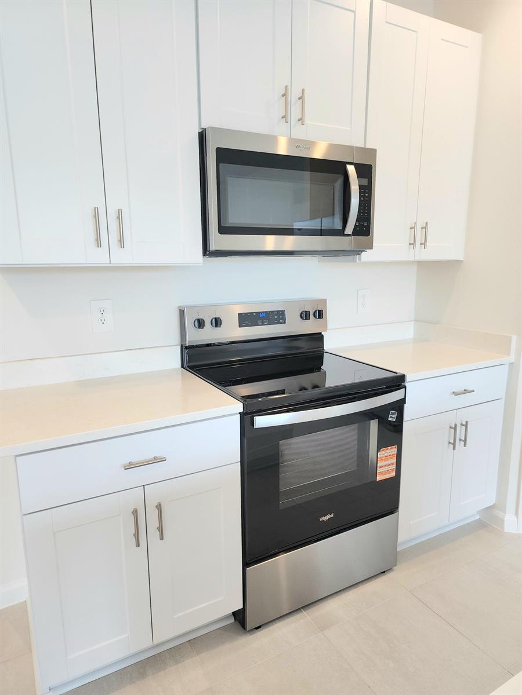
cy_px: 348
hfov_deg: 58.9
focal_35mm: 23
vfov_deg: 73.9
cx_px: 261
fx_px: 462
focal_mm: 6.4
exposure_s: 1/120
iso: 160
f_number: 1.8
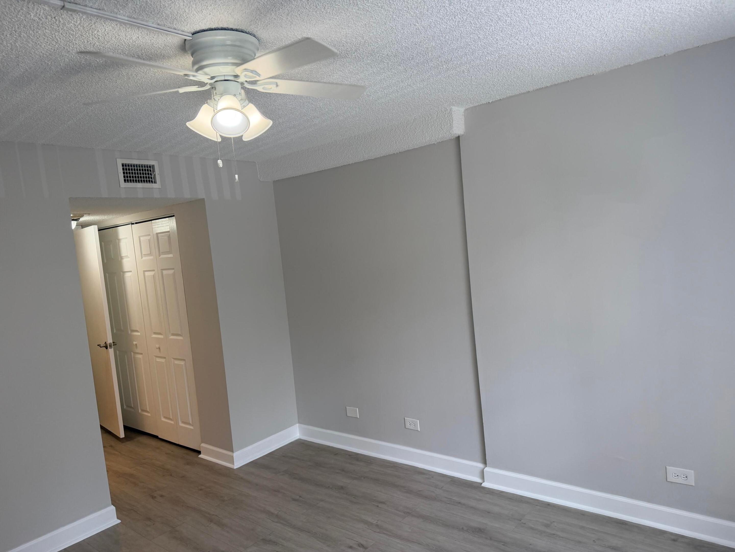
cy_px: 276
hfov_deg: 71.6
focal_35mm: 24
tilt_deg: -3.7
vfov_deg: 56.8
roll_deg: +5.6
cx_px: 368
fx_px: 510
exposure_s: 1/200
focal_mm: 6.76
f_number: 1.78
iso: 125
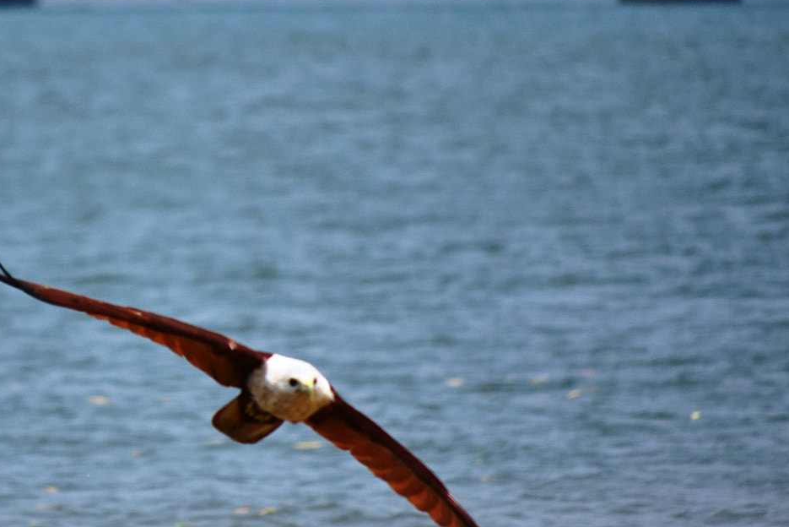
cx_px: 130
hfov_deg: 4.0
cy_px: 262
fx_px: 11246
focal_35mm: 513
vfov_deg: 2.7
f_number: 5.6
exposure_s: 1/1000
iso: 110
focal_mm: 200
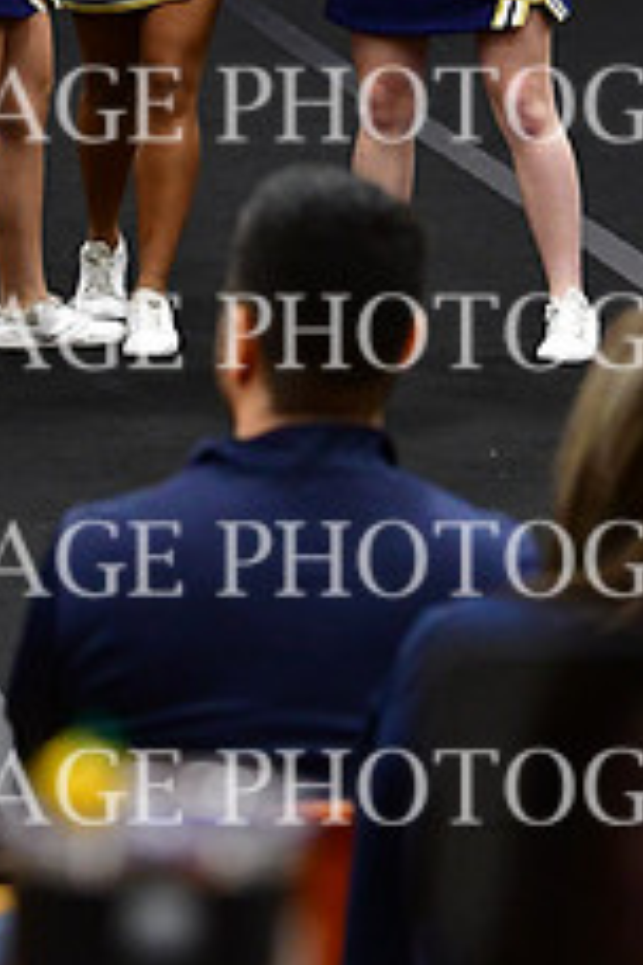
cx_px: 188
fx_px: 9698
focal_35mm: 362
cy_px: -237
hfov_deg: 3.8
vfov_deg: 5.7
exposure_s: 1/400
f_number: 4
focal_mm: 95
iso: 4000
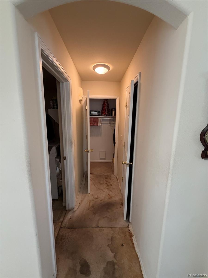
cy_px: 139
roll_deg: -1.0
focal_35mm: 14
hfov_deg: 85.7
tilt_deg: -10.3
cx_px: 104
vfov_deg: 102.1
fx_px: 112
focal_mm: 2.22
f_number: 2.2
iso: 320
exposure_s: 1/60
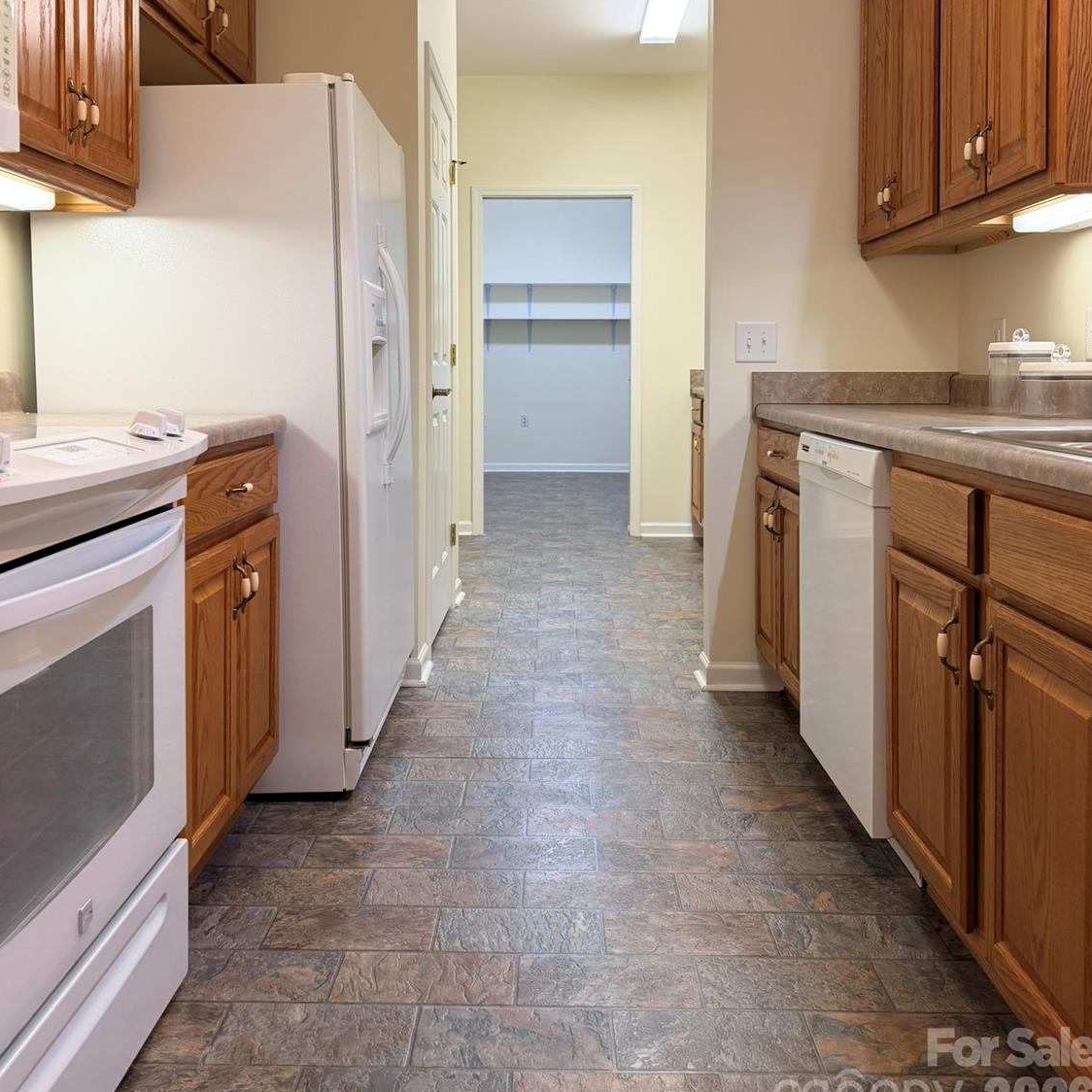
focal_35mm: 29
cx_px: 542
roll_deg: -0.1
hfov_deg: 55.6
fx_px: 1035
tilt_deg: -1.5
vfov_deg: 54.8
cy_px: 390
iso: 125
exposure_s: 1/60
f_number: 1.78
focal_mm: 6.76
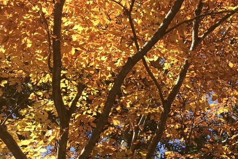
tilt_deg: +46.4
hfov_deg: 30.4
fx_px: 403
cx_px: 243
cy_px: 75
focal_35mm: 61
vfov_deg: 22.3
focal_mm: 3.99
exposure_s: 1/541
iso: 20
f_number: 1.8
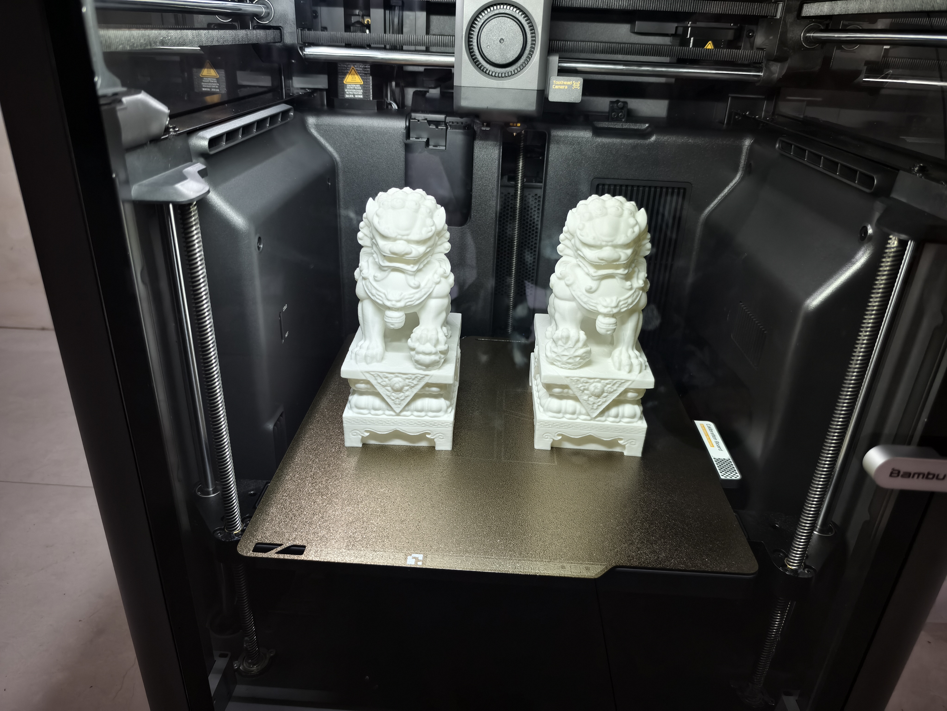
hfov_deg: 73.9
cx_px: 474
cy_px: 356
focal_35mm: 23
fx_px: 629
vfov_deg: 58.9
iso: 816
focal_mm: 5.6
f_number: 1.57
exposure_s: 1/50
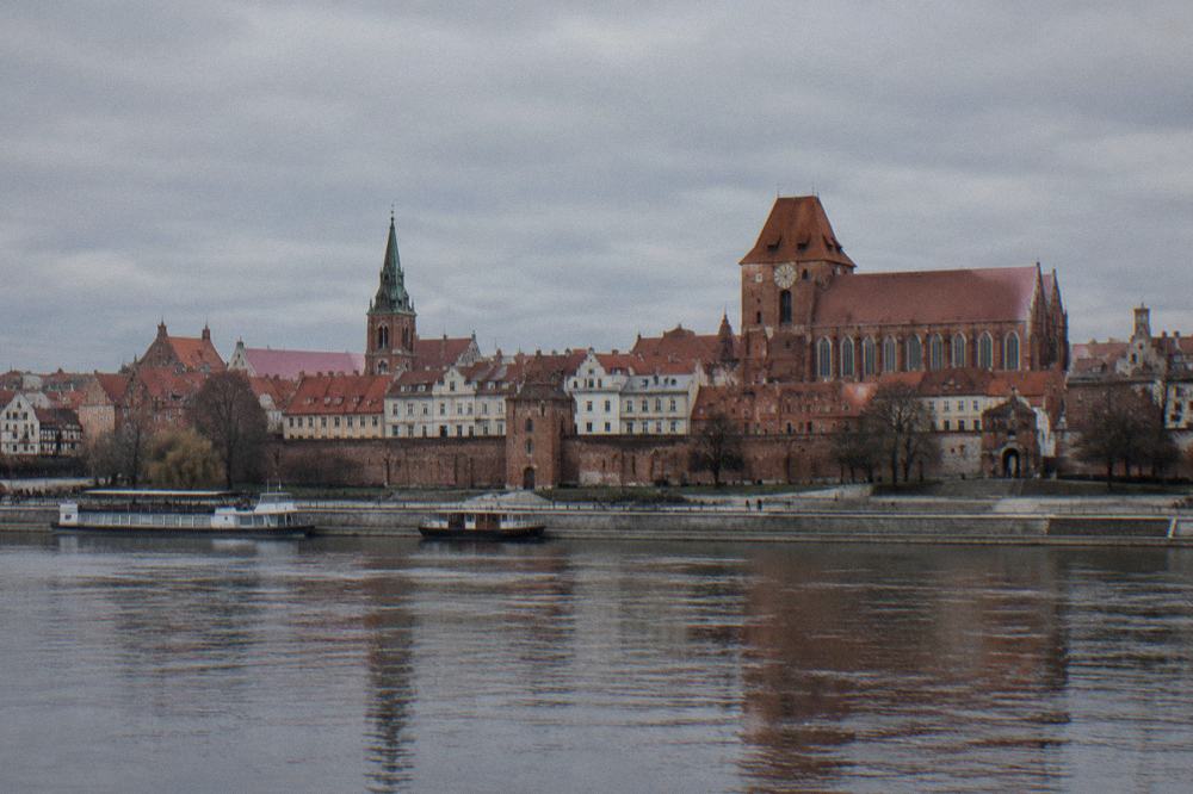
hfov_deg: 28.9
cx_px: 596
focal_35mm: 70
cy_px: 397
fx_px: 2319
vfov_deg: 19.4
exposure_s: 1/125
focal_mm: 70
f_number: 11
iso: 100
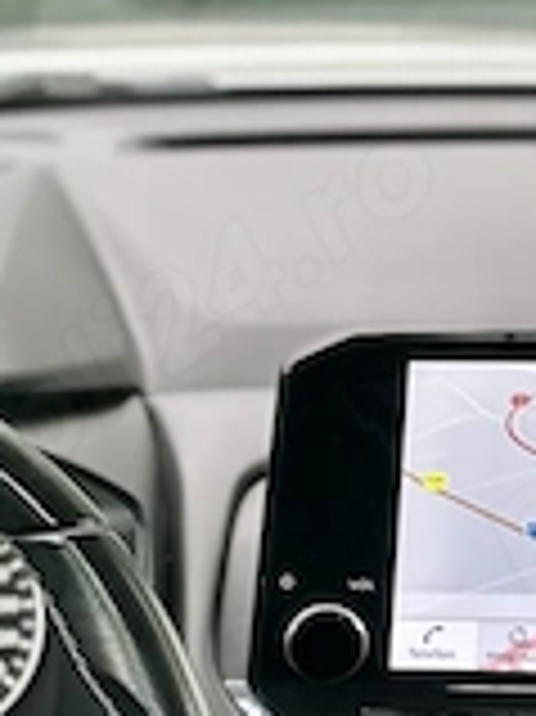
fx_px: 2501
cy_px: 500
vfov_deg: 16.2
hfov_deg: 11.9
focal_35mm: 121
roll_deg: -1.6
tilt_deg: -21.9
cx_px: -176
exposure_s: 1/111
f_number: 1.78
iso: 200
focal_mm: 6.86
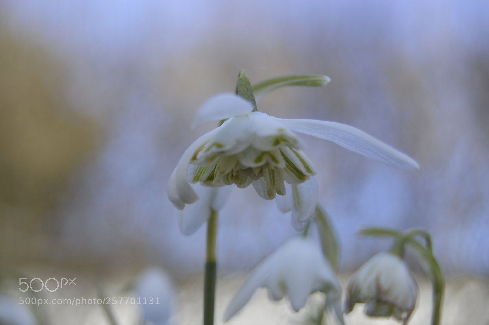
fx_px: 1018
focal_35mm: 75
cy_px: 162
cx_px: 244
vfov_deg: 18.2
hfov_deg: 27.0
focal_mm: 50
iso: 100
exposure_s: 1/160
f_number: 6.3
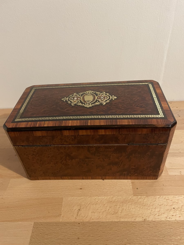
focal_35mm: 26
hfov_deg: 53.1
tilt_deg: -39.1
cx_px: 92
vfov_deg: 67.3
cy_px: 122
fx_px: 184
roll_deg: +4.2
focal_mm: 4.2
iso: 400
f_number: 1.6
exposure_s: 1/60
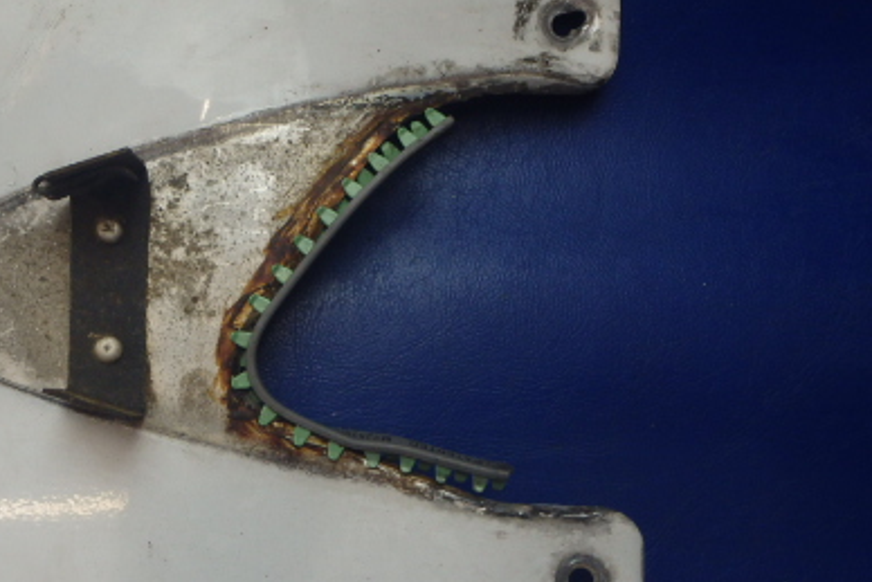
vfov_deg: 28.0
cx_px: 191
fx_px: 1163
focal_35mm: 48
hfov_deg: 39.7
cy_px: 373
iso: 200
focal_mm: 5
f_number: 3.9
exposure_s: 1/50
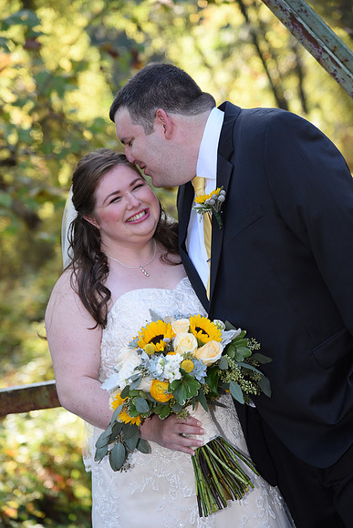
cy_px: 264
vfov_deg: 17.1
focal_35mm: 120
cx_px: 176
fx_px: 1764
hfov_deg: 11.4
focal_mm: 120
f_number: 4.5
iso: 400
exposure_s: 1/200
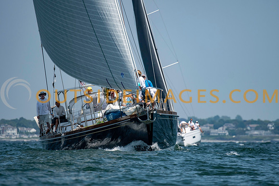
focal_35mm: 450
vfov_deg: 3.1
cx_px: 140
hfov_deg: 4.6
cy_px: 93
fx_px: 3488
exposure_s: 1/4000
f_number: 4
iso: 200
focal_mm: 300
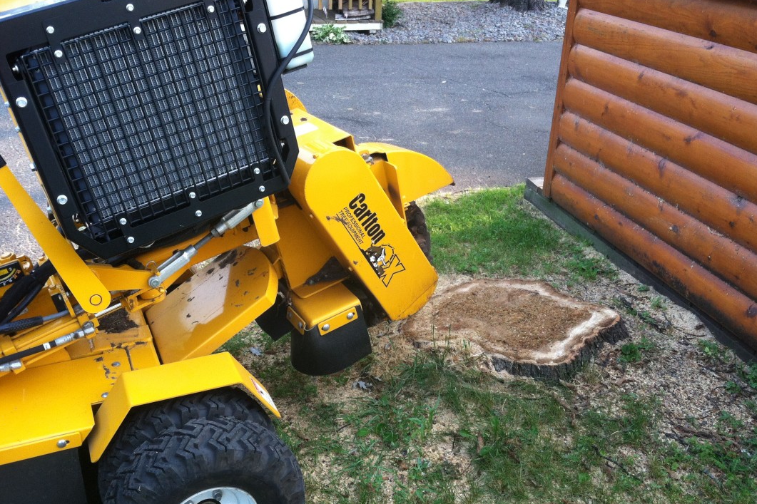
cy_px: 247
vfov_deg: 35.9
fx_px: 778
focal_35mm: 37
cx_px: 380
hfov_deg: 51.9
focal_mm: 3.85
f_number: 2.8
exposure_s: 1/120
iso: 100
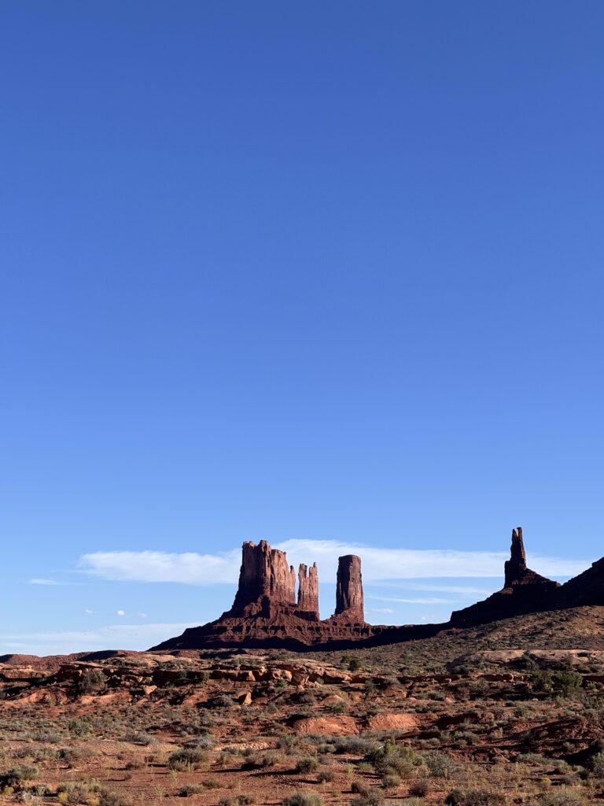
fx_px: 1210
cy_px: 403
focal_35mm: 52
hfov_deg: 28.0
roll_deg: -1.5
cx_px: 302
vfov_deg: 36.8
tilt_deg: +13.4
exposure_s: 1/2151
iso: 40
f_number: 1.6
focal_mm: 5.96
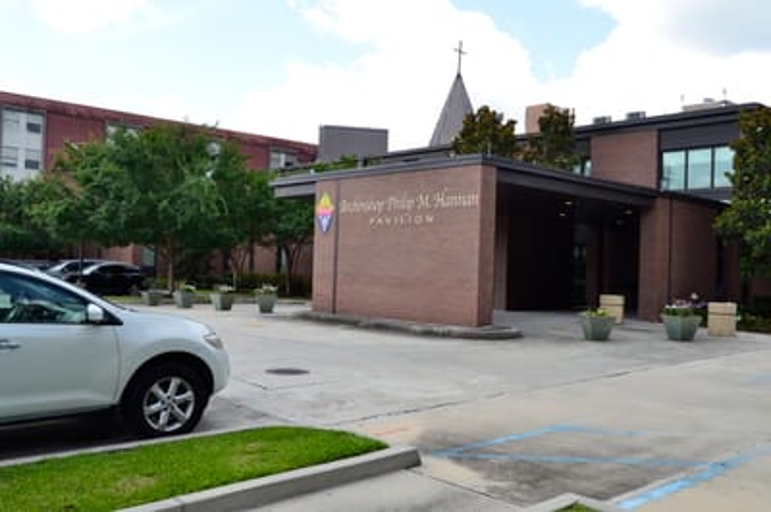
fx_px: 738
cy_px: 256
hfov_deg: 55.1
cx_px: 386
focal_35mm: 34
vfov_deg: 38.3
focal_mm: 23
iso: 400
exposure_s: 1/160
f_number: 10
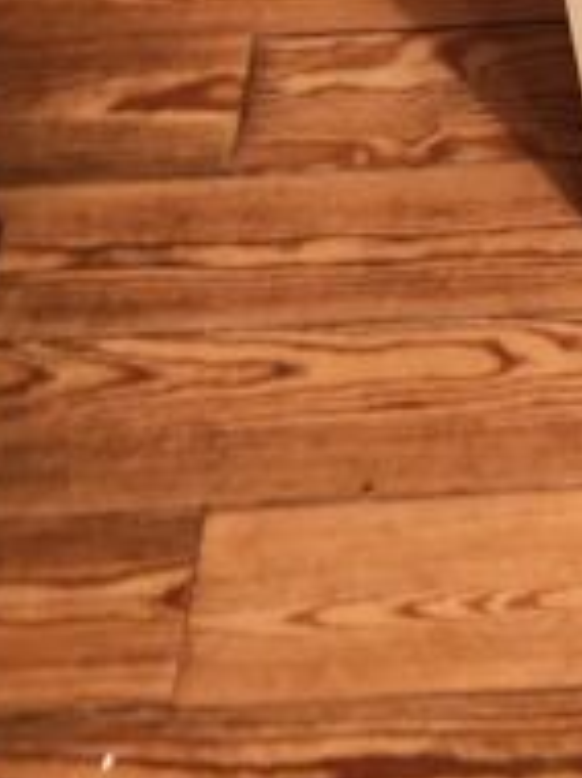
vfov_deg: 18.7
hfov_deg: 14.8
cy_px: -426
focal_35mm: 91
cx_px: 926
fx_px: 2045
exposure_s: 1/25
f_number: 1.9
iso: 3200
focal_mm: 6.12
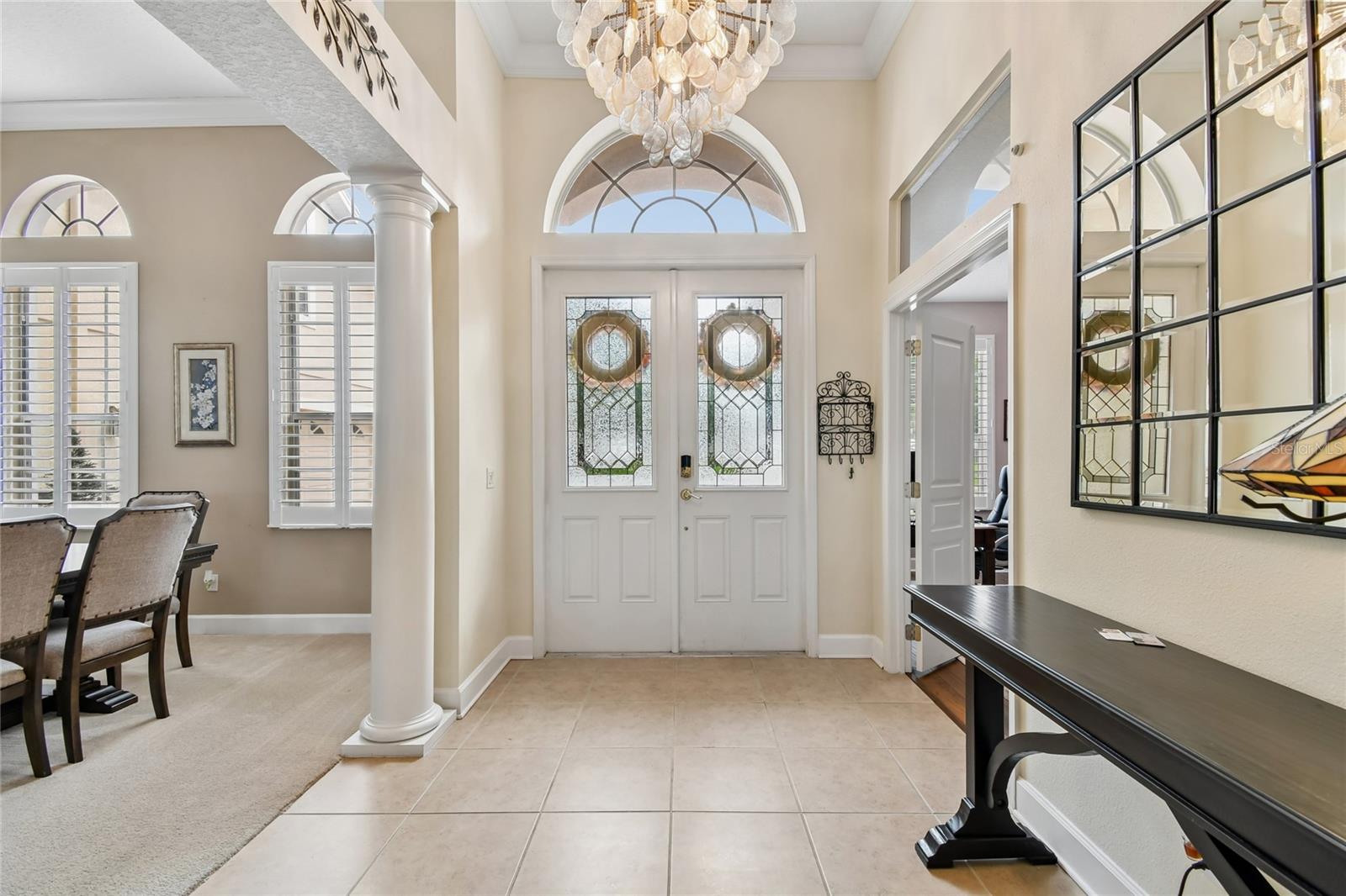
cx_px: 673
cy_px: 448
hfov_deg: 100.4
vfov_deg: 77.3
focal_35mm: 15
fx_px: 561
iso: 100
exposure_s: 1/30
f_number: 8
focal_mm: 10
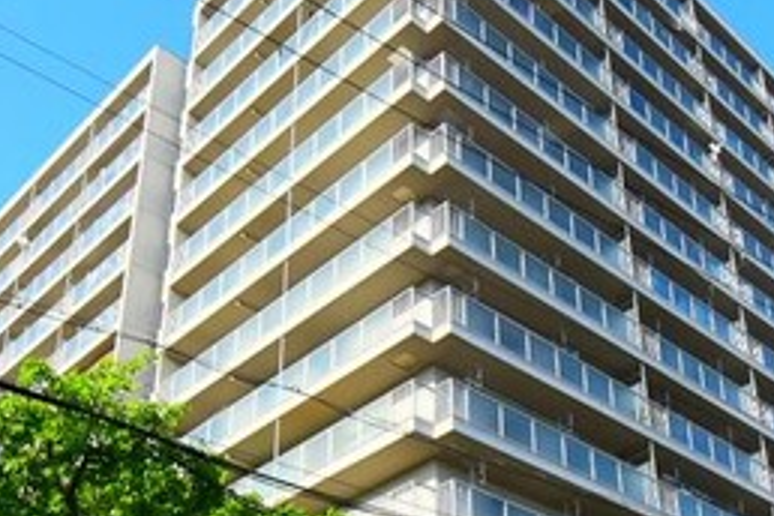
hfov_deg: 39.1
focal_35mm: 50
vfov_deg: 26.0
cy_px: 478
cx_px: 519
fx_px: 1075
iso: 100
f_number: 8
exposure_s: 1/250
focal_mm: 12
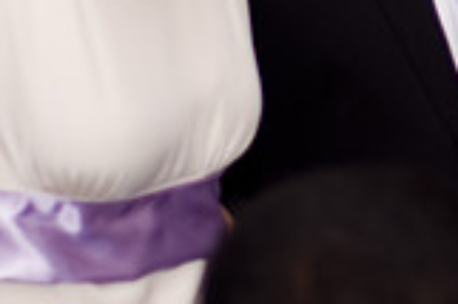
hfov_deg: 7.5
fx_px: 3431
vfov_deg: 5.0
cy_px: -126
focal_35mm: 270
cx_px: 637
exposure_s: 1/160
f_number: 1.7
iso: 100
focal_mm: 50
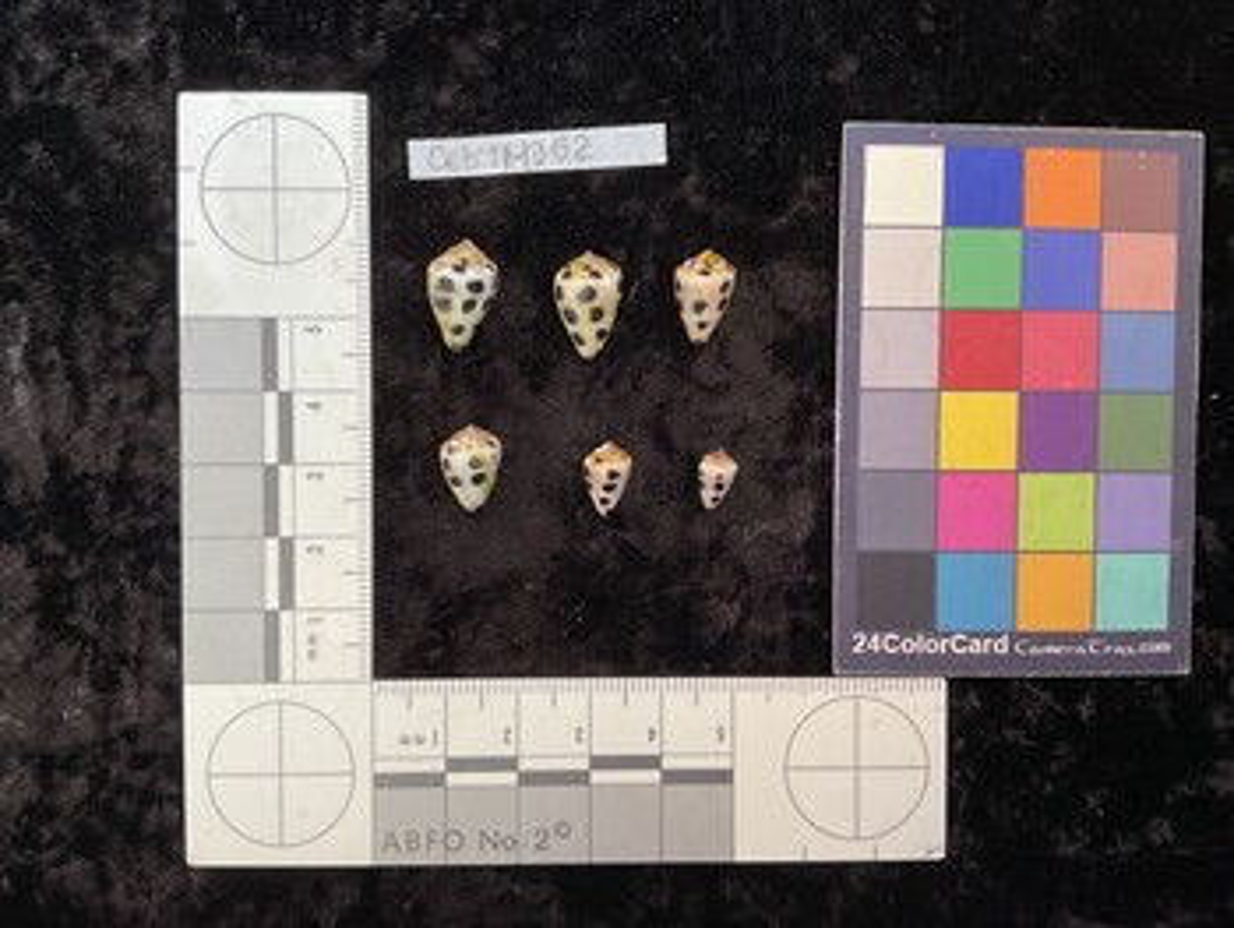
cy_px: 464
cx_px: 617
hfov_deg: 61.6
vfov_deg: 48.3
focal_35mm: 29
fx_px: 1035
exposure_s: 1/50
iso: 64
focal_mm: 3
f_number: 1.8
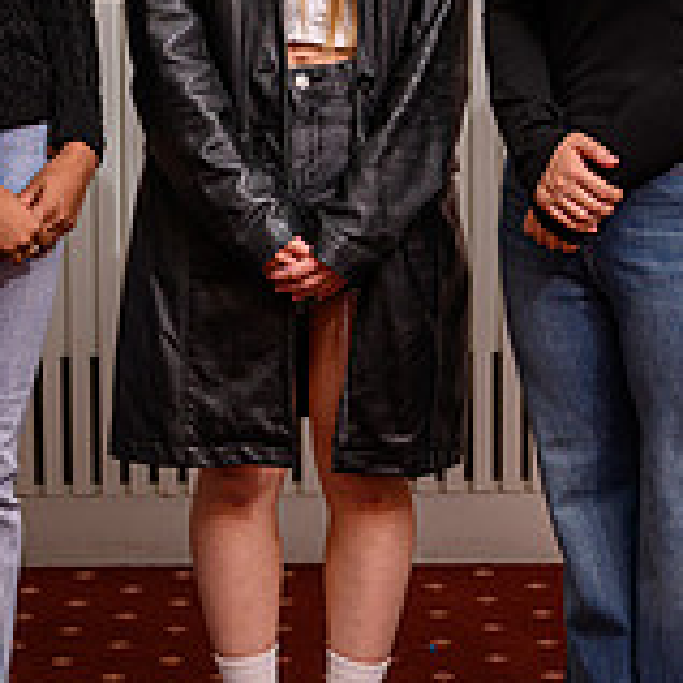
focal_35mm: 152
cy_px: 97
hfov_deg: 11.5
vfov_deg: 11.4
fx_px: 3393
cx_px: 374
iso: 50
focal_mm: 44
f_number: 4
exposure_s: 1/200
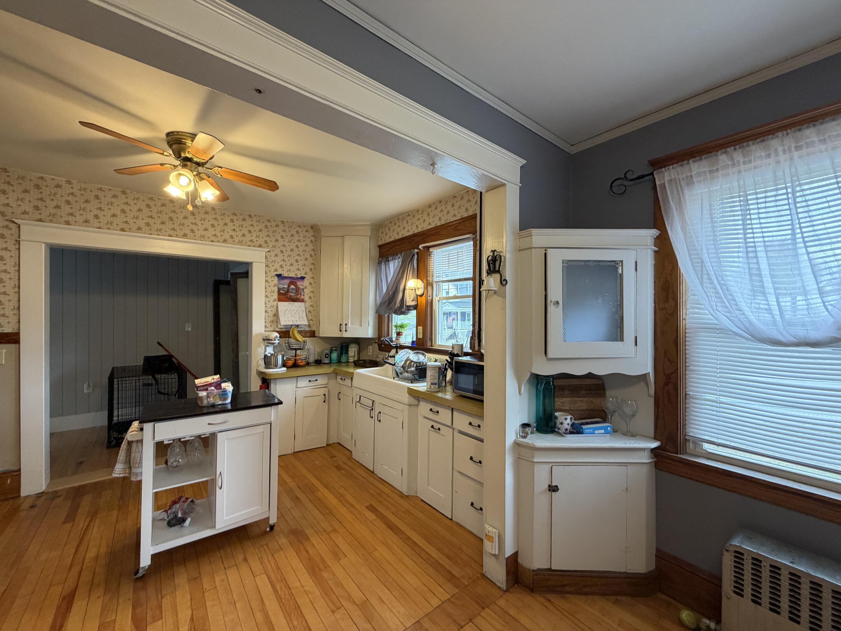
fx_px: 340
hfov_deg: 102.1
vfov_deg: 85.7
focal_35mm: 14
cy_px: 316
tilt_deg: -0.3
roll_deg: -0.1
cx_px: 420
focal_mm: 2.22
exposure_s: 1/60
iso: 160
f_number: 2.2
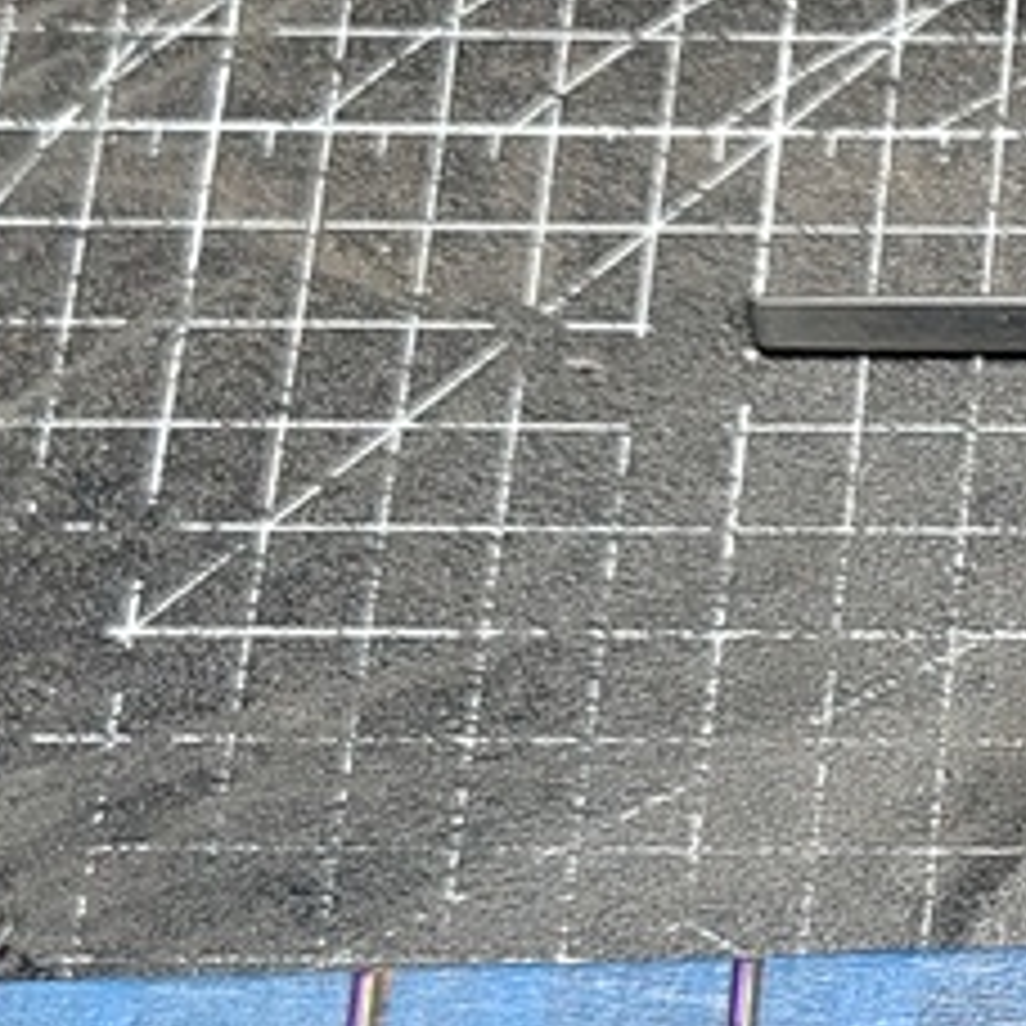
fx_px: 4359
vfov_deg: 13.3
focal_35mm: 130
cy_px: 986
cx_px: 1930
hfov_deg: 12.2
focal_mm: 5.56
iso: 766
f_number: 1.8
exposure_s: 1/120
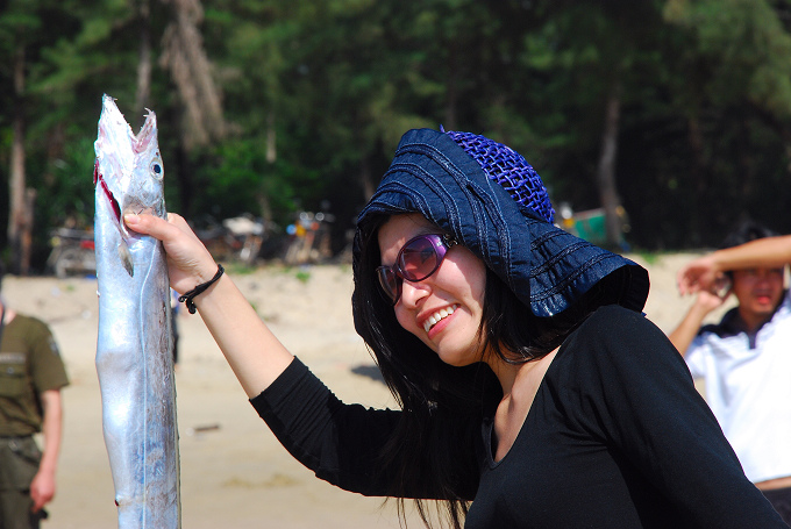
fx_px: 4454
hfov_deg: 10.1
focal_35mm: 202
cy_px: 264
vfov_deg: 6.8
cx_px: 396
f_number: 11
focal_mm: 135
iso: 320
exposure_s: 1/250
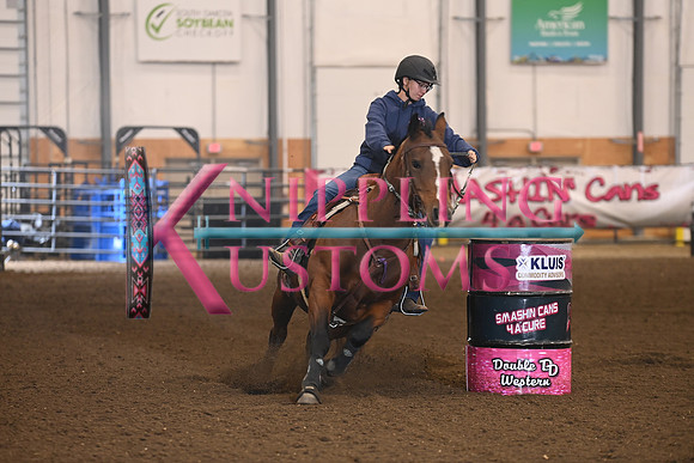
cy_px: 232
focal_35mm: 160
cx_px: 347
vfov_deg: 8.6
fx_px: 3085
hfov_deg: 12.8
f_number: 3.5
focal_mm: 160
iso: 1600
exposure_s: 1/250
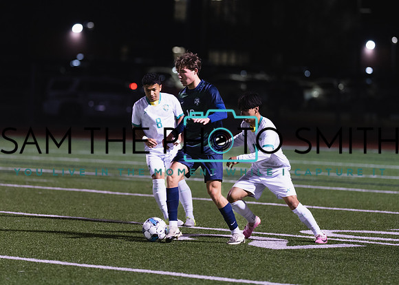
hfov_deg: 8.7
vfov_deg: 6.2
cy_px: 114
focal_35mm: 232
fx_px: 2625
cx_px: 170
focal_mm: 135
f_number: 1.8
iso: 1000
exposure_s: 1/1000
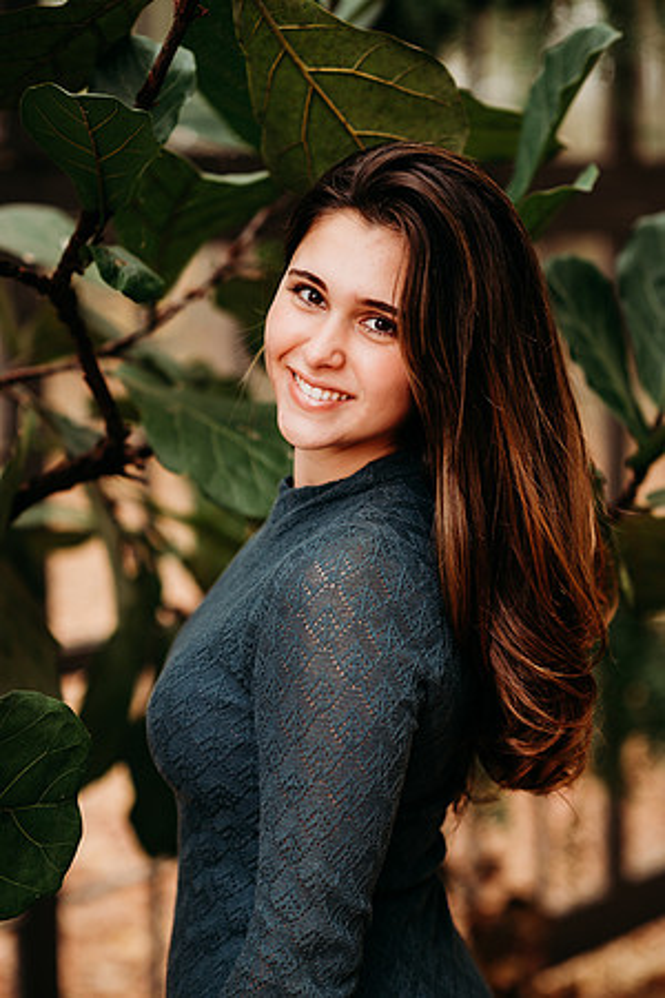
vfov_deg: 23.9
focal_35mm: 85
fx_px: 2355
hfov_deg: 16.1
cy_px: 499
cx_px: 332
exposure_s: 1/320
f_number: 2.2
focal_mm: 85
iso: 400
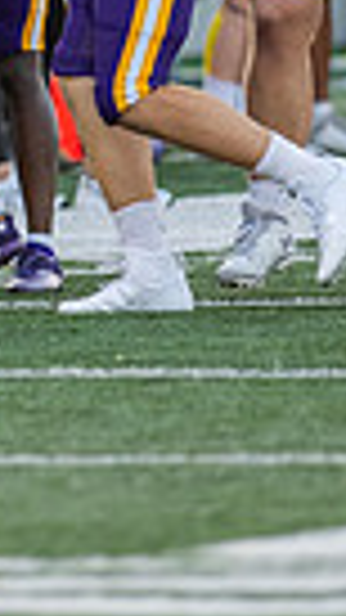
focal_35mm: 1328
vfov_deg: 1.6
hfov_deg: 0.9
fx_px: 21673
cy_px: -200
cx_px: -382
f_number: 3.2
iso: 800
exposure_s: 1/1250
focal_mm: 300
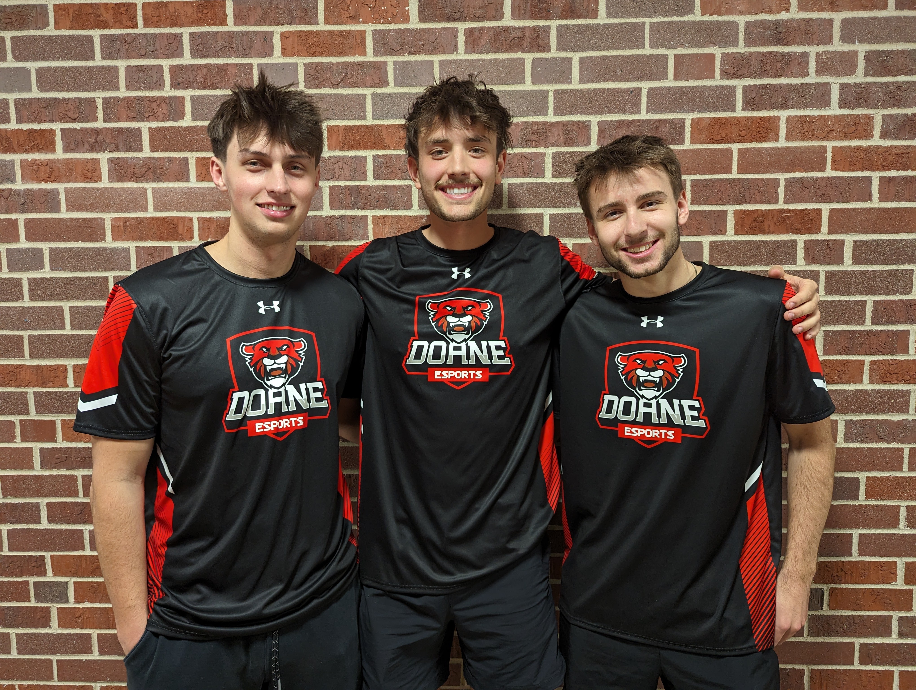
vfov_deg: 56.9
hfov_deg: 71.5
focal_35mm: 24
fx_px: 636
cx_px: 458
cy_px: 345
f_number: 1.85
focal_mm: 6.81
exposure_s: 1/27.3
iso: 179
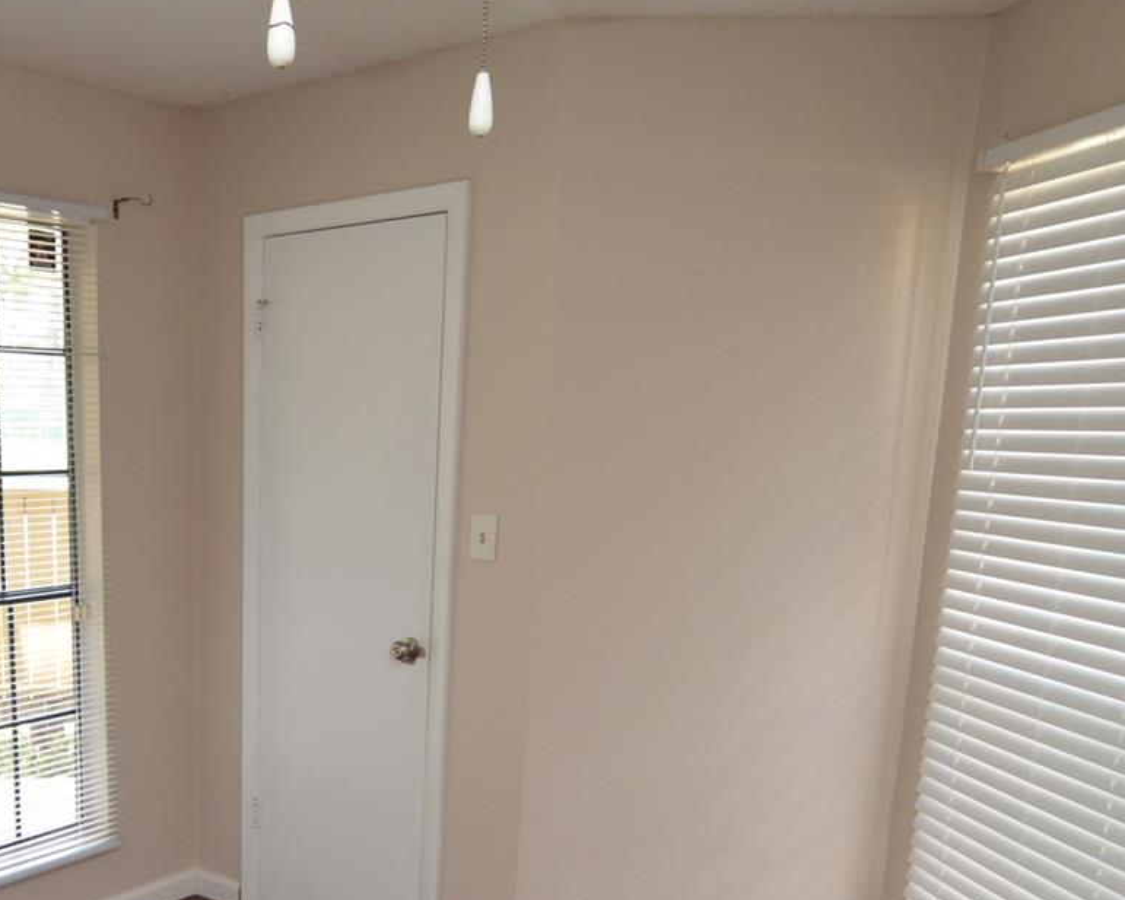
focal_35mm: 35
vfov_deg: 40.6
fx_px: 1165
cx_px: 203
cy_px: 713
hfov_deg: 48.2
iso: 400
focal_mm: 12
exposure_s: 1/100
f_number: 4.5
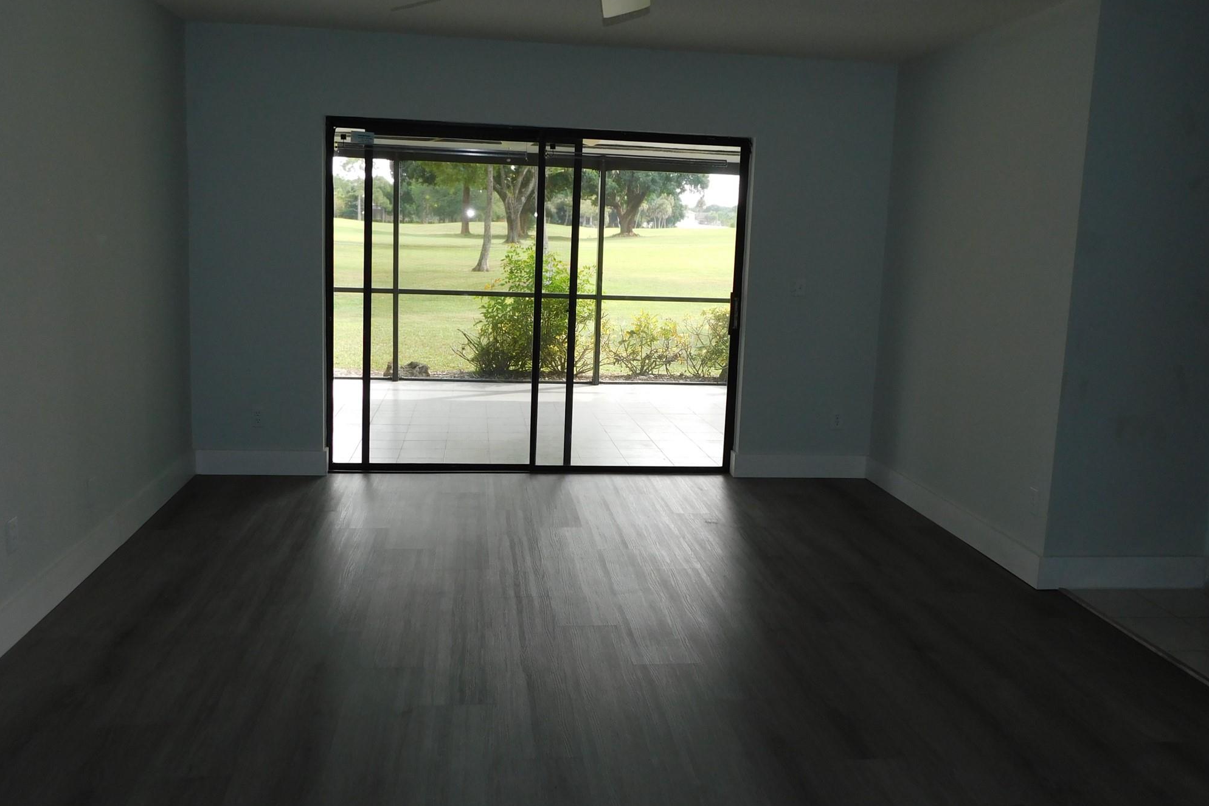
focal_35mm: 30
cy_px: 365
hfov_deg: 61.9
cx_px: 611
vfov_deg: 43.6
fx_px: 1007
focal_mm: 4.9
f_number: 3.2
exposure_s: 1/100
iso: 125
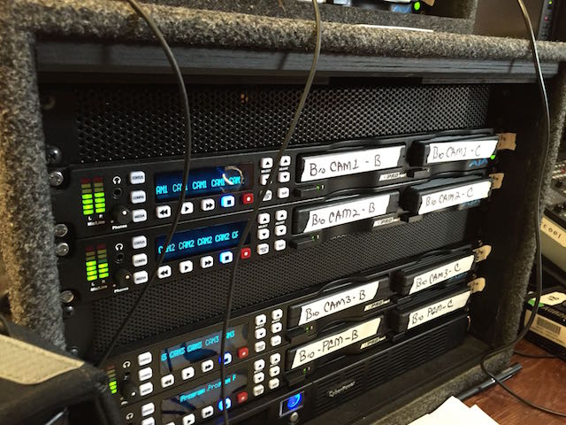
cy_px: 212
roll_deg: -2.4
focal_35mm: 29
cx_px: 283
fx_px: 474
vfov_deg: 48.2
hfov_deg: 61.7
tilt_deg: -17.6
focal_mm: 4.15
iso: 250
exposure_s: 1/20
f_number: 2.2
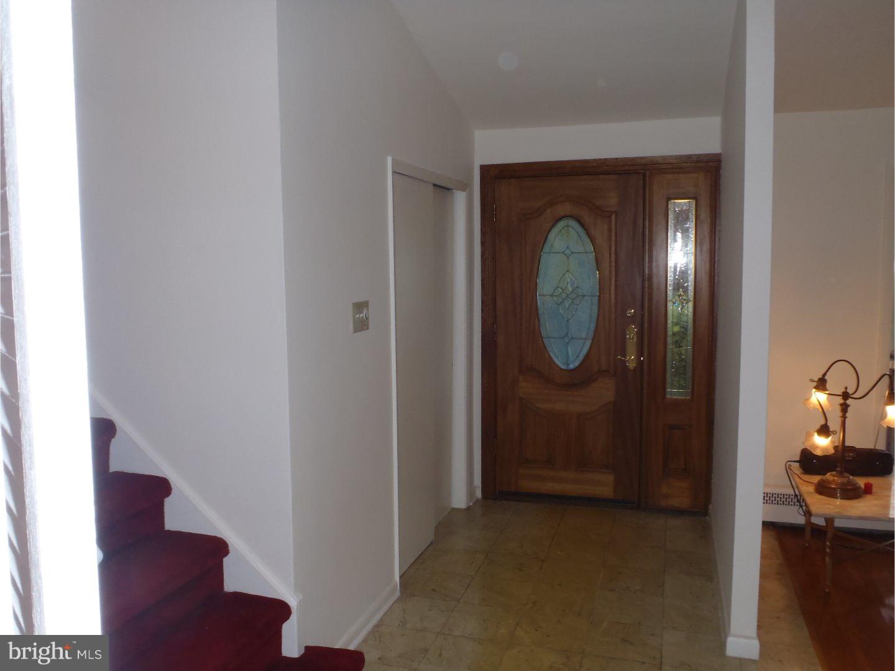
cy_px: 336
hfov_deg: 63.4
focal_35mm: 28
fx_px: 724
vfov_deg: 49.7
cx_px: 448
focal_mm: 5
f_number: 3.9
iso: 160
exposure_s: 1/30
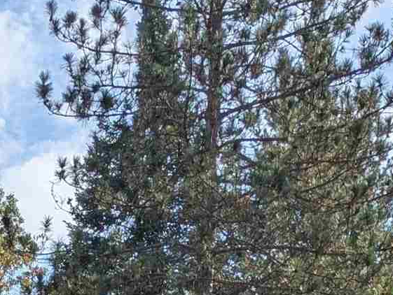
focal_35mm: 131
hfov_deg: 14.6
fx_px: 1489
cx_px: -73
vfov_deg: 9.7
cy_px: 757
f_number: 1.85
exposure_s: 1/2217
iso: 42
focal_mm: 6.81
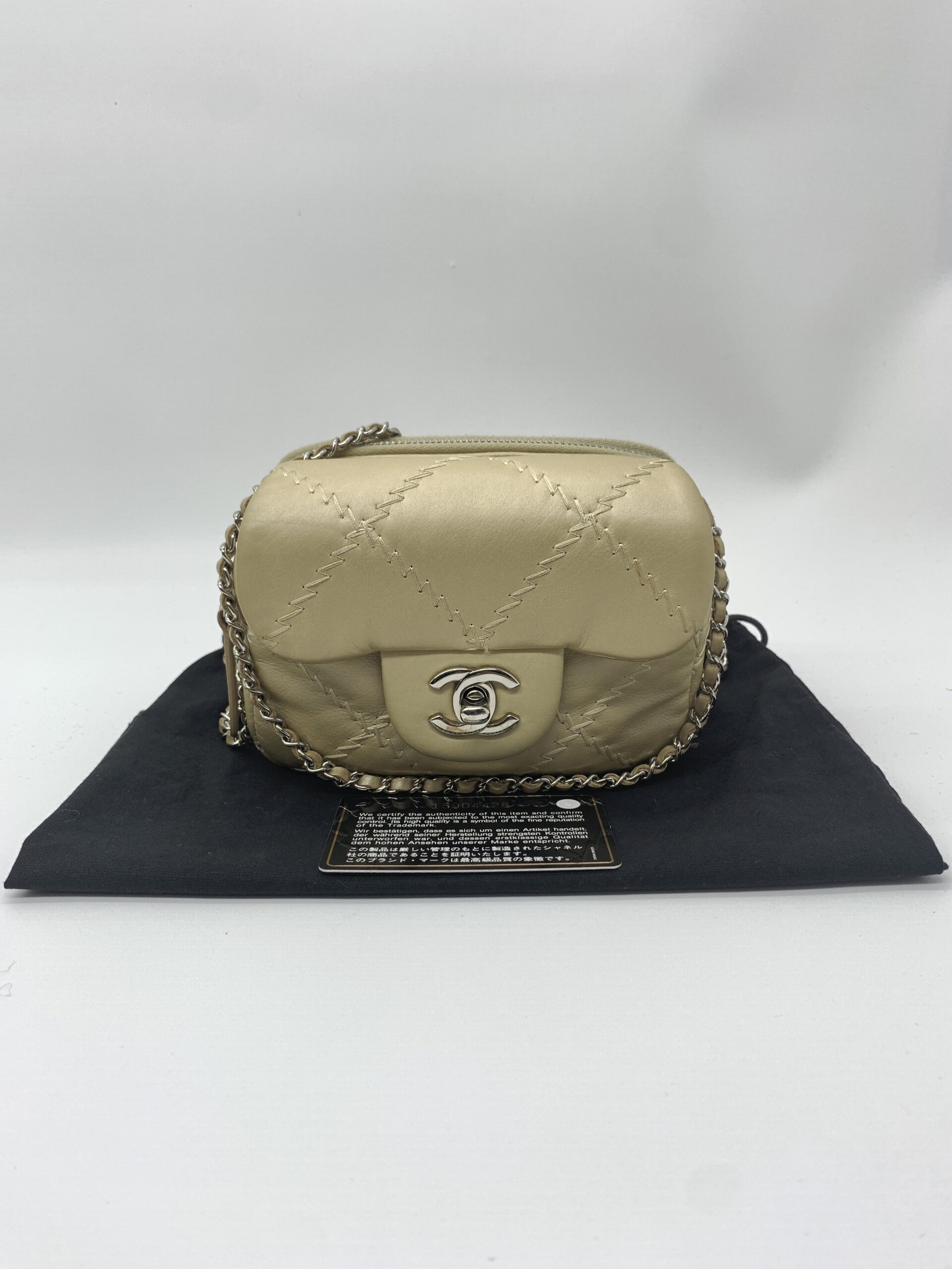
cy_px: 634
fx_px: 953
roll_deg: +1.3
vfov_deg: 67.3
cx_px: 476
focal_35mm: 26
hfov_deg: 53.1
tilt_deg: -18.3
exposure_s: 1/100
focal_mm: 4.25
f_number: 1.8
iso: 40
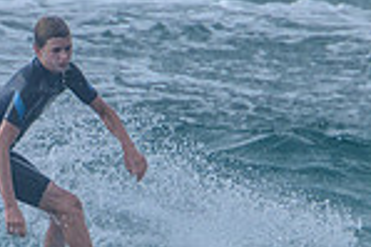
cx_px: 75
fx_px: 22060
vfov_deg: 0.6
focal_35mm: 2143
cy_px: 313
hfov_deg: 1.0
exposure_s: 1/2000
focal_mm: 400
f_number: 8
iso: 500
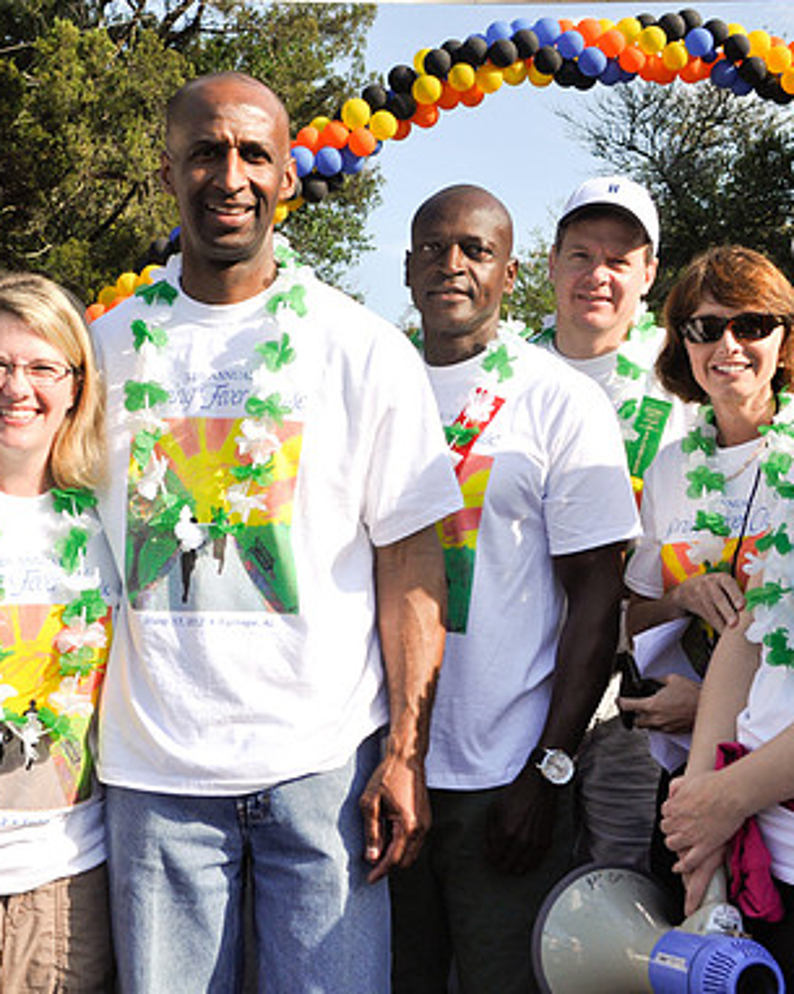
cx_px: 344
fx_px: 1382
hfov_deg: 32.0
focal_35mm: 47
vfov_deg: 39.6
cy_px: 496
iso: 400
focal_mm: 22
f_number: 8
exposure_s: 1/1600
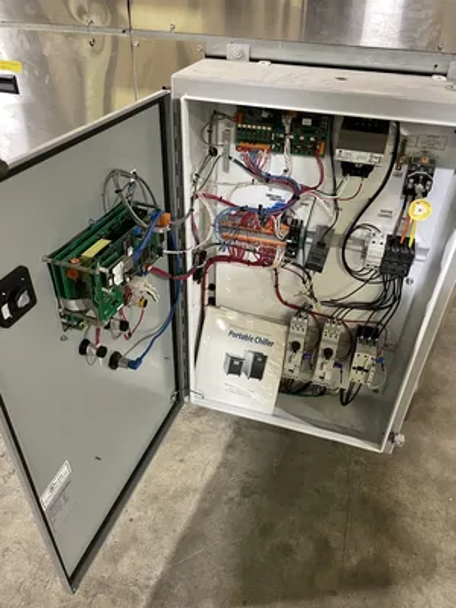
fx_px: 457
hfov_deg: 53.1
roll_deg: -0.1
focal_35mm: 26
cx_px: 228
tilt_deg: -33.8
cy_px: 304
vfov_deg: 67.3
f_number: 1.6
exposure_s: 1/60
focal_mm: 4.2
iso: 500
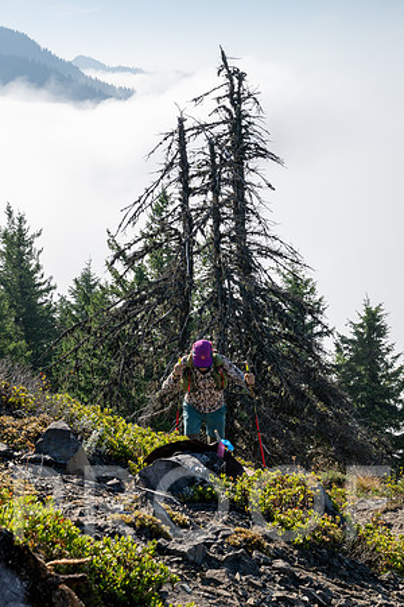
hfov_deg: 20.0
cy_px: 304
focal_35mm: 68
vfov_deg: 29.7
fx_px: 1145
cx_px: 202
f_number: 14
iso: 400
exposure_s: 1/320
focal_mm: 68
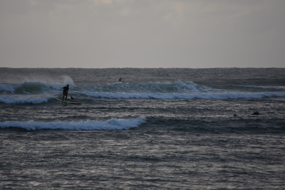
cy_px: 95
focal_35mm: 451
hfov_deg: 4.6
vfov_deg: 3.0
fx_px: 3570
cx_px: 142
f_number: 5.6
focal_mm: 300
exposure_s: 1/160
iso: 100
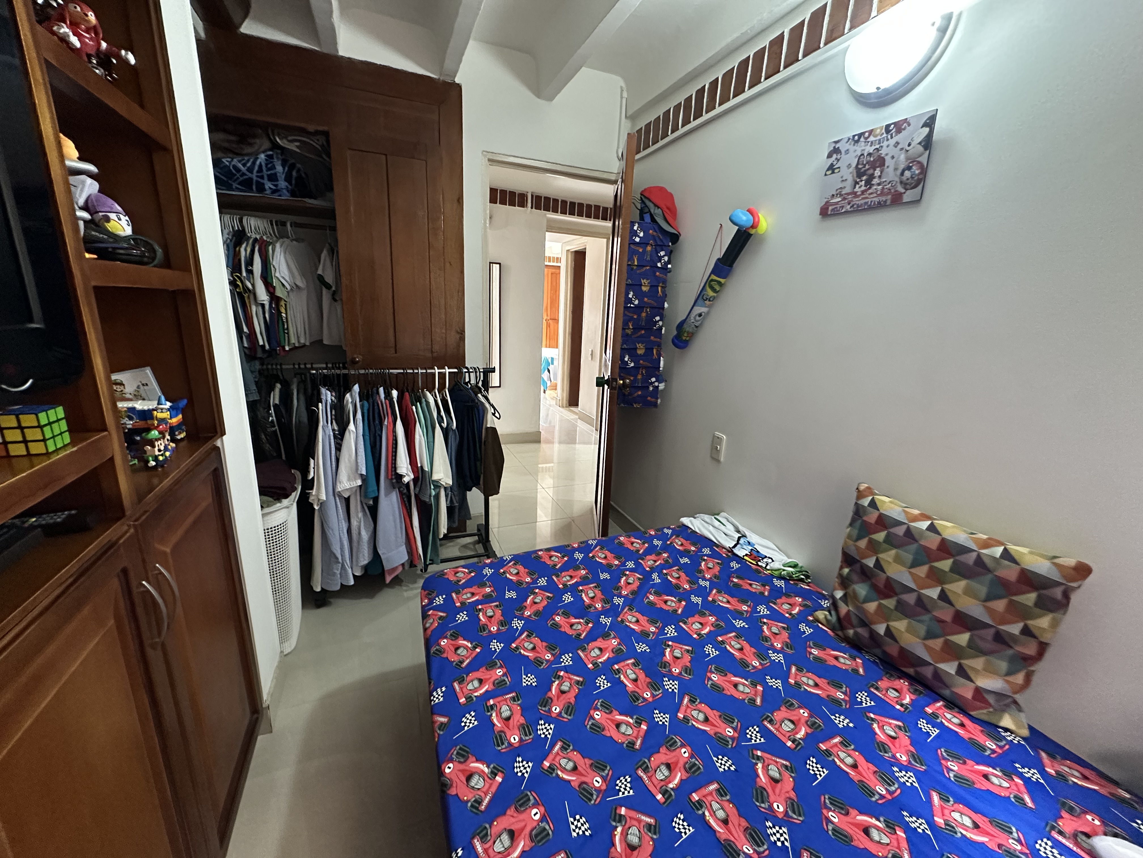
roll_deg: -2.2
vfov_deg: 85.7
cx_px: 572
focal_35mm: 14
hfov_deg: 102.1
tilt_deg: -14.6
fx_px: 462
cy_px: 429
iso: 640
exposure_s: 1/60
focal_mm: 2.22
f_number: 2.2
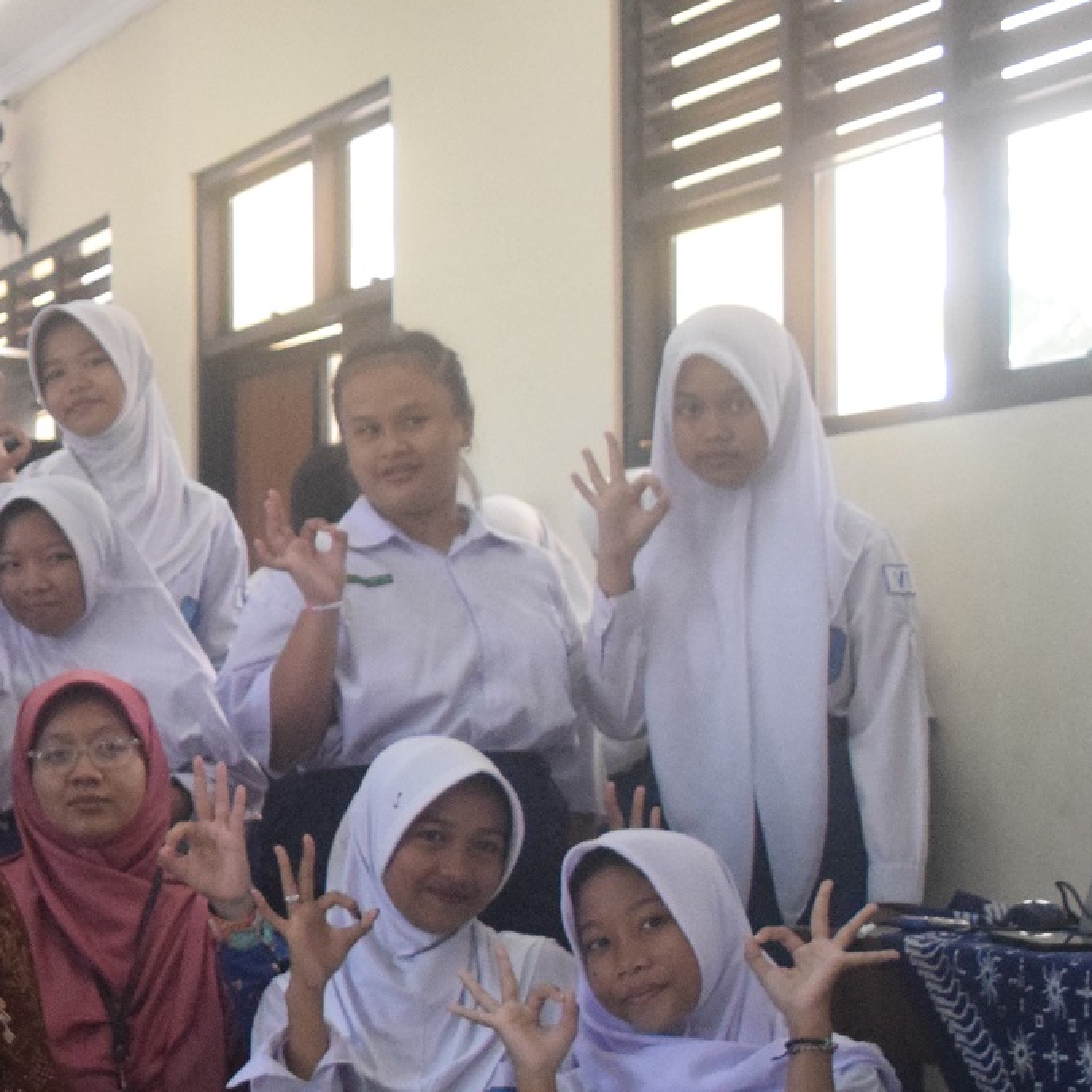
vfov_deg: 17.7
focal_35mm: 98
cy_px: 695
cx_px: -725
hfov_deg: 15.7
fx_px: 3498
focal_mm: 22
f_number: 3.8
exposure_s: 1/500
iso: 3200
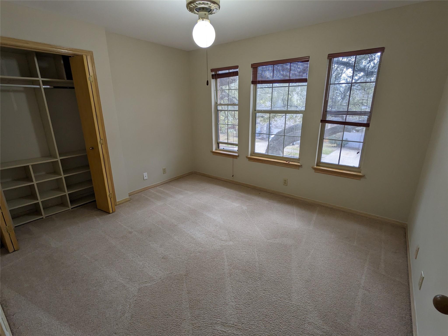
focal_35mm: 16
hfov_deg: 94.5
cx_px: 224
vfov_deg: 78.1
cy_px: 168
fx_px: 207
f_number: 2.2
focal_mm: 2.22
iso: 39
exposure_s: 1/24
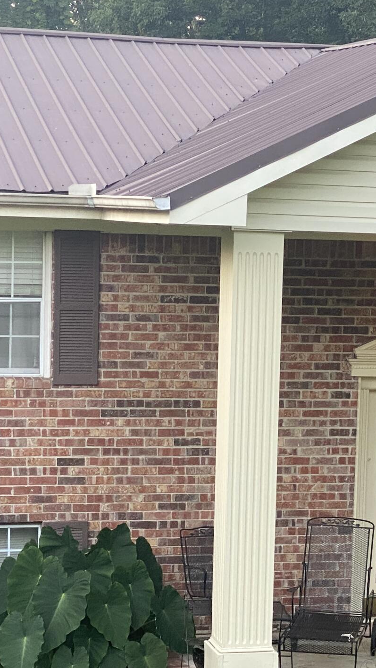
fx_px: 2126
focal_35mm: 120
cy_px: 459
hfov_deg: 10.1
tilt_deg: -8.2
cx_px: 244
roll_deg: -2.4
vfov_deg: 17.8
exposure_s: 1/121
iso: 125
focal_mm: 6
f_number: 2
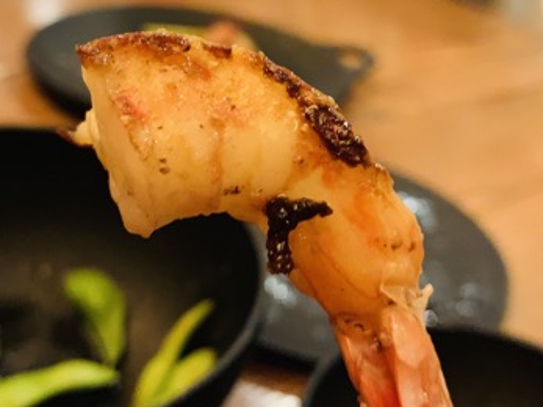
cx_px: 263
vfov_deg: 32.0
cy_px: 149
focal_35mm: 45
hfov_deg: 42.1
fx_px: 706
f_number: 1.8
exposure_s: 1/25
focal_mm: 4.25
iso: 640
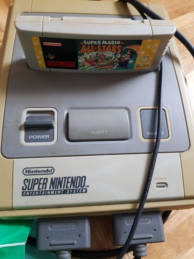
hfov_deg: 53.1
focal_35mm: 26
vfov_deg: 67.3
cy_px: 130
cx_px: 97
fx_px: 194
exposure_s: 1/27
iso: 200
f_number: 1.7
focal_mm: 4.2
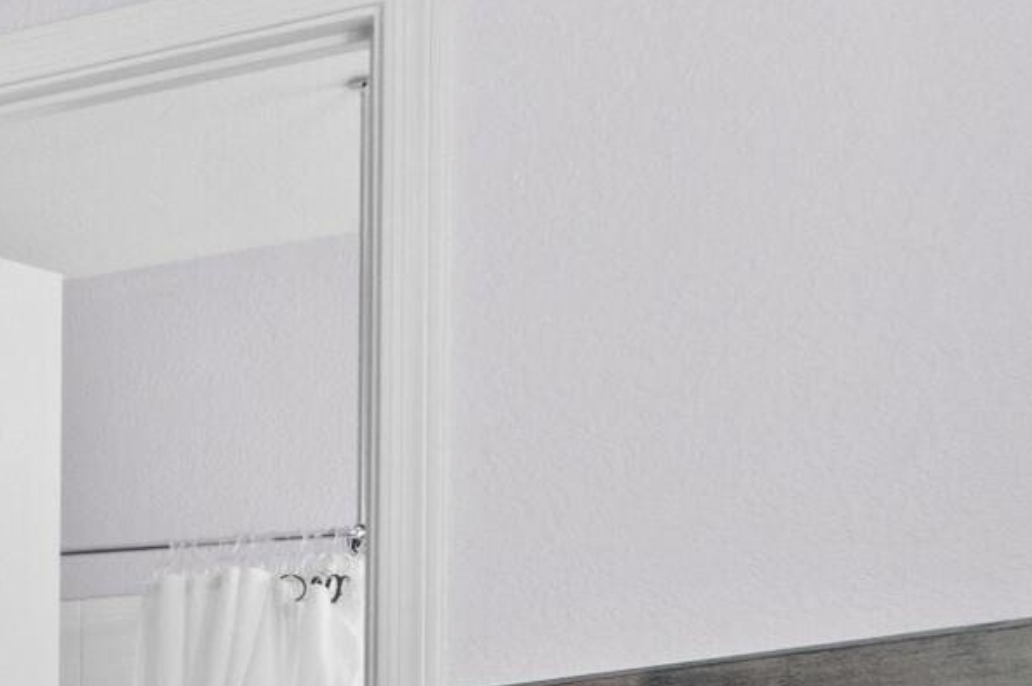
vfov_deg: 15.9
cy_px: 897
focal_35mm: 81
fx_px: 2319
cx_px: -1166
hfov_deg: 16.8
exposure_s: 1/6
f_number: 18
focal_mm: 16
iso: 2000
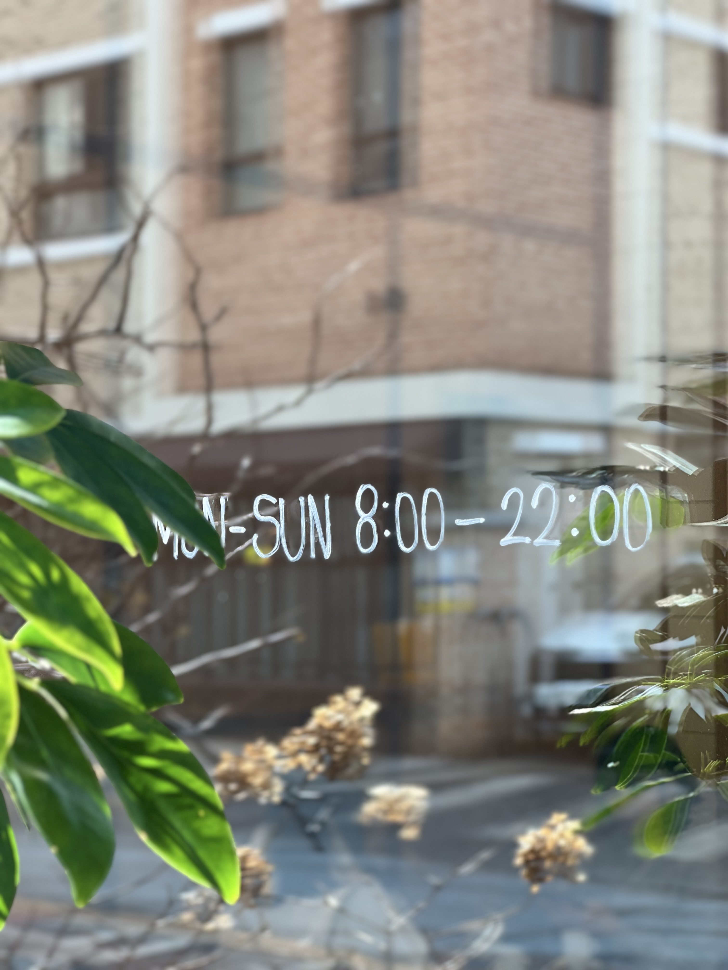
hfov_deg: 19.1
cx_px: 364
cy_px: 485
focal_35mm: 77
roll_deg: +0.1
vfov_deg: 25.3
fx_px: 2159
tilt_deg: +3.0
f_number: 2.8
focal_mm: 9
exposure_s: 1/120
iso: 64
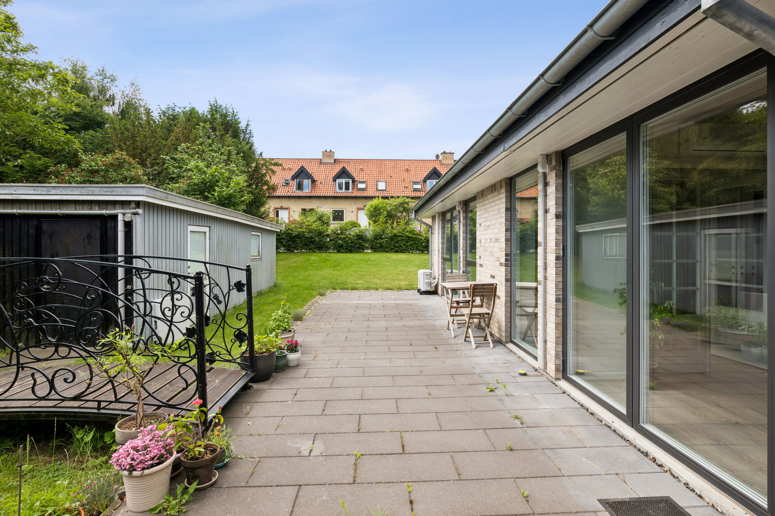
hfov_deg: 90.0
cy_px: 258
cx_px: 388
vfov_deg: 67.4
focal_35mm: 18
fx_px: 387
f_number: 9
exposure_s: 1/250
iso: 160
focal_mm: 18
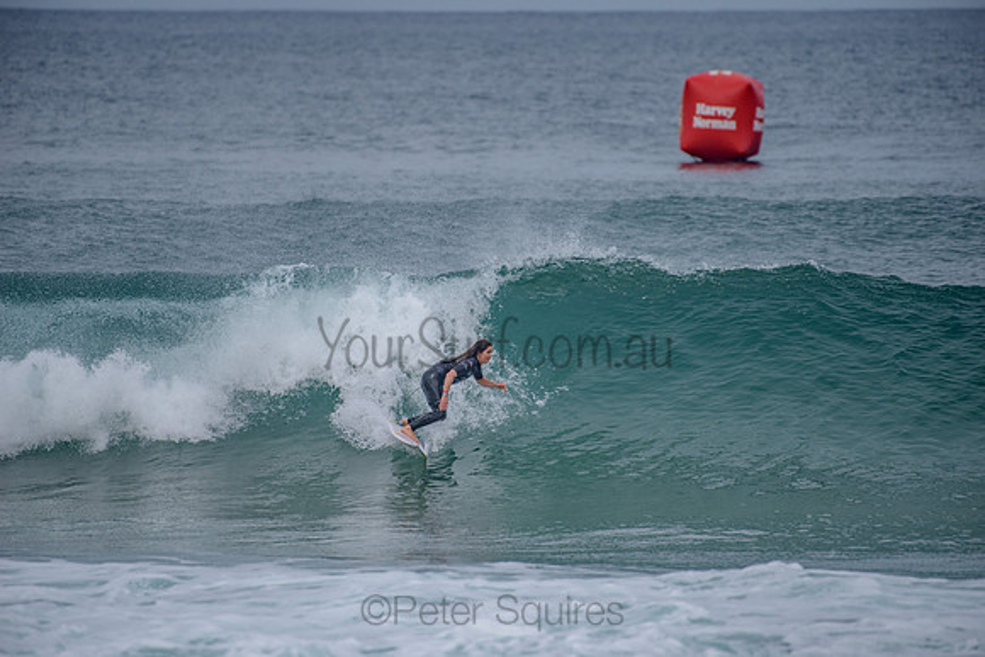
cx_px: 492
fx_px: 13683
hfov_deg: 4.1
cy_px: 328
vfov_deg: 2.8
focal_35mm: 500
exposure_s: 1/2000
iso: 200
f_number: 5.6
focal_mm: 500
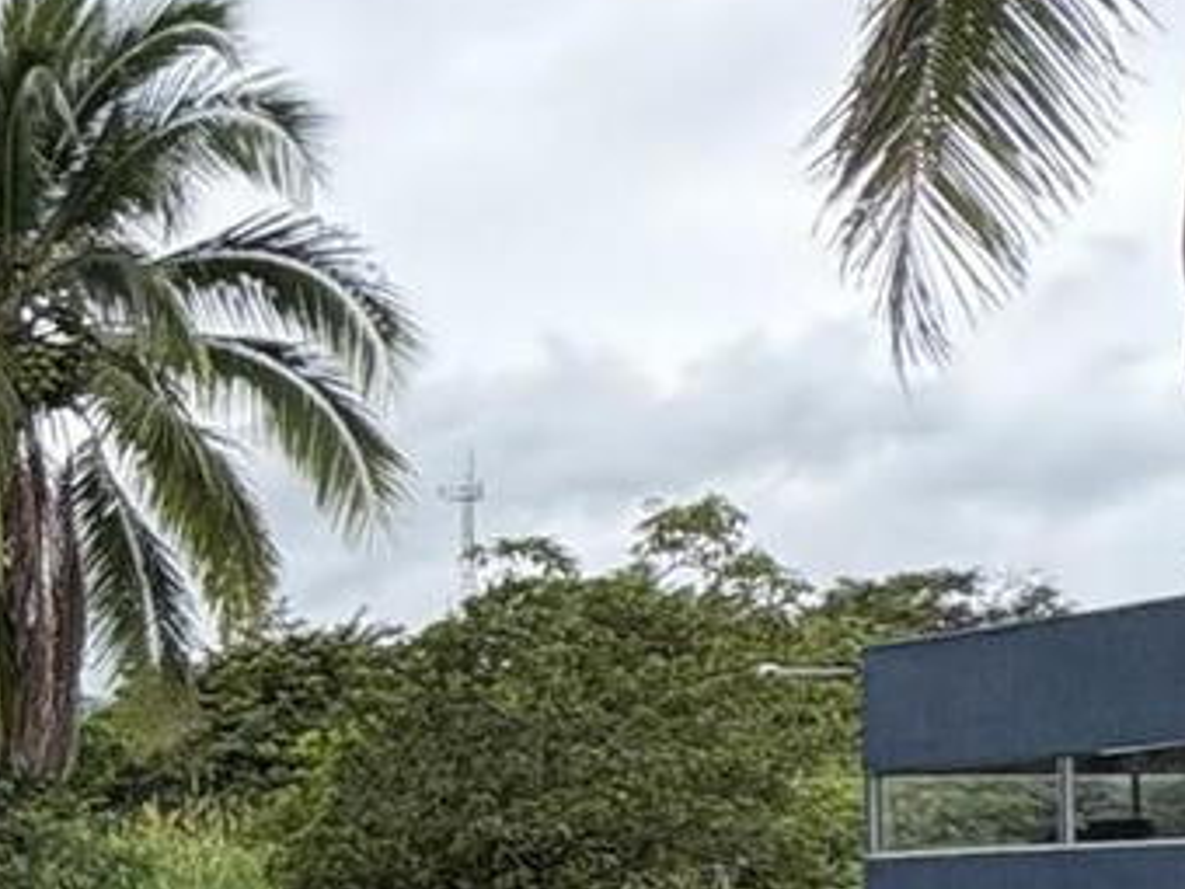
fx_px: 2704
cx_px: -1474
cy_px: 896
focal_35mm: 79
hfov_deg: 15.9
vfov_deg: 18.2
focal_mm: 2.22
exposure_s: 1/956
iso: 64
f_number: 2.2
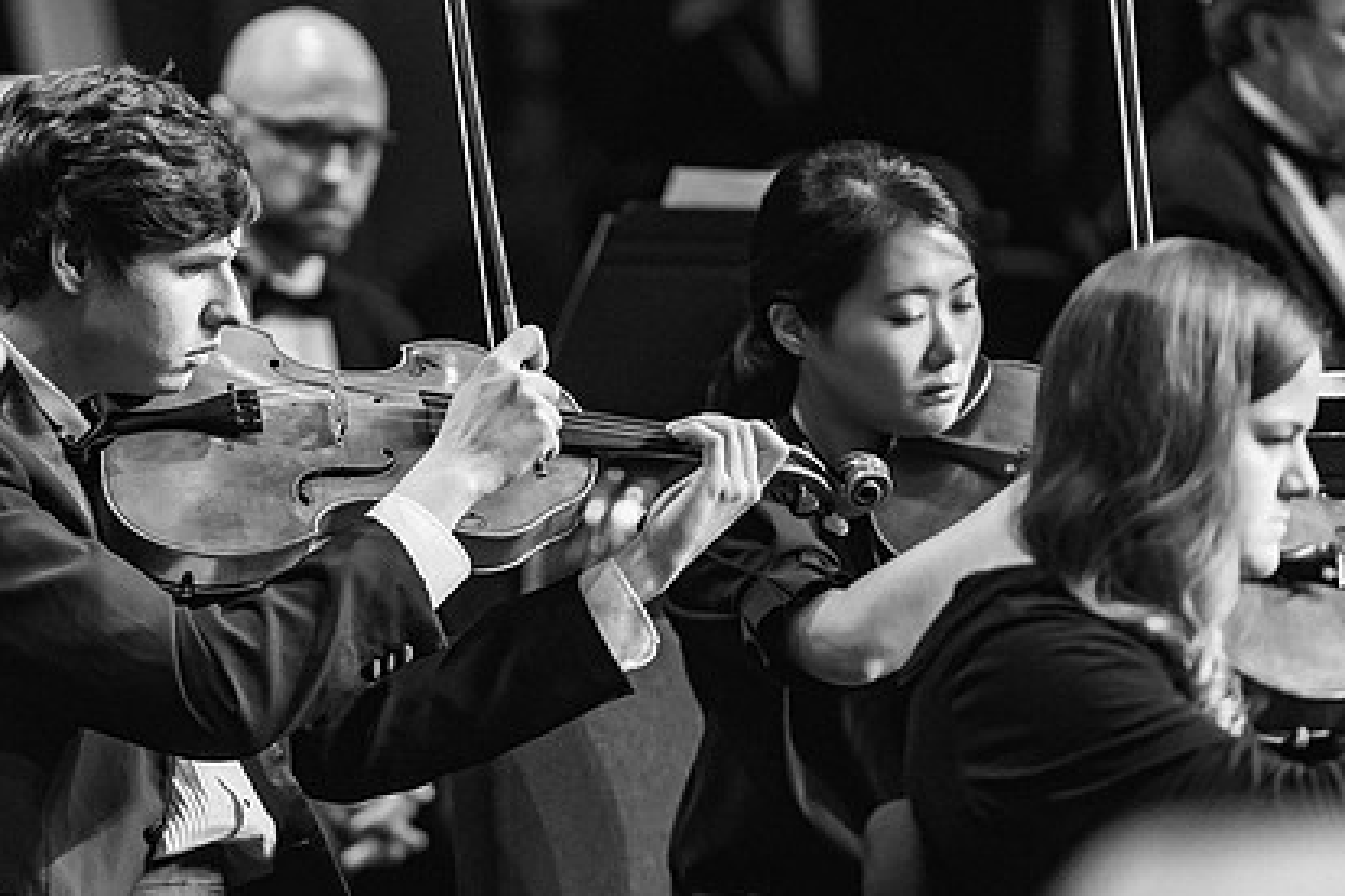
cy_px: 469
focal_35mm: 392
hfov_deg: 5.3
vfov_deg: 3.5
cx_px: 465
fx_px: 14644
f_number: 4
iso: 5000
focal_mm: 280
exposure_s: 1/250
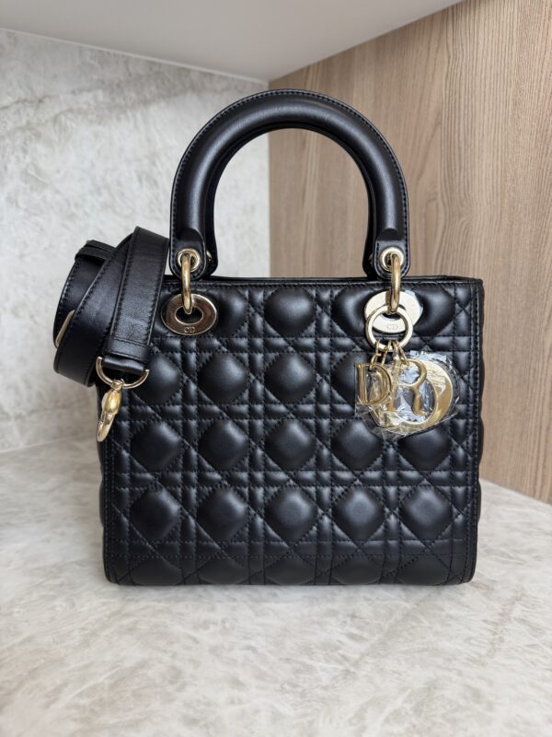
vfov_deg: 71.6
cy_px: 368
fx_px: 510
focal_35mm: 24
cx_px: 276
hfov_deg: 56.8
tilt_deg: -13.9
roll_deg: +0.2
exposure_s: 1/120
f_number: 1.78
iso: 160
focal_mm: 6.76
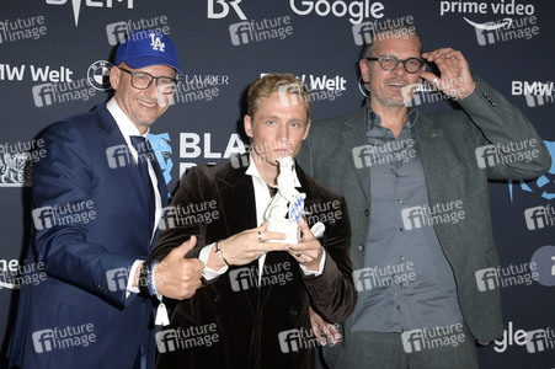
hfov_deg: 44.5
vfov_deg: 30.5
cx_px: 278
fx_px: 678
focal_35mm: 44
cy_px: 184
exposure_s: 1/250
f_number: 5.6
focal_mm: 44
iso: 1600
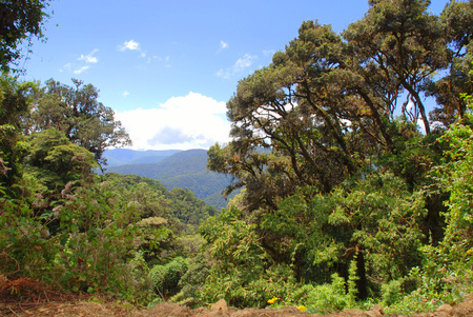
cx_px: 236
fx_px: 395
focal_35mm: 30
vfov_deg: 43.7
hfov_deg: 61.9
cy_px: 158
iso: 100
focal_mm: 20
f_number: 6.3
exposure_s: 1/200
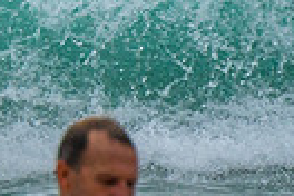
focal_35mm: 2419
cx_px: -89
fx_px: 19754
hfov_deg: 0.9
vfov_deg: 0.6
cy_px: -145
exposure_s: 1/2000
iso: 500
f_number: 9
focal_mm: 400
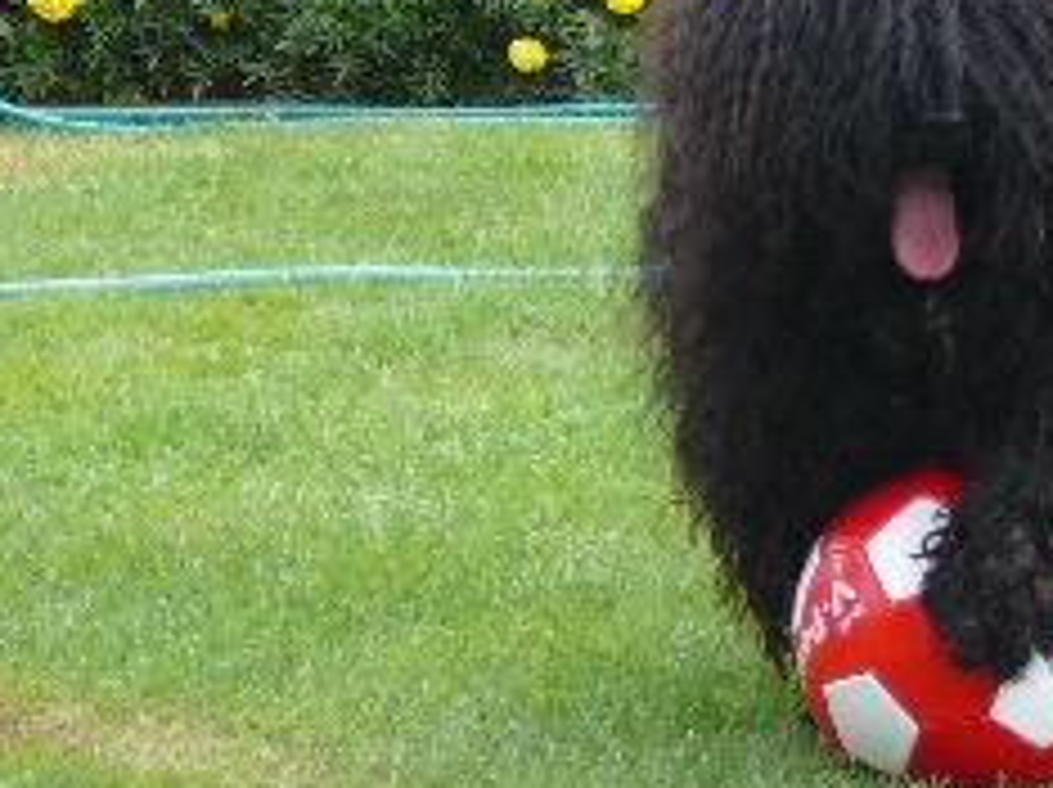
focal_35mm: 233
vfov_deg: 6.4
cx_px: 1008
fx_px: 7080
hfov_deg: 8.5
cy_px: 209
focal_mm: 13
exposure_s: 1/50
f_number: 3.8
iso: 100
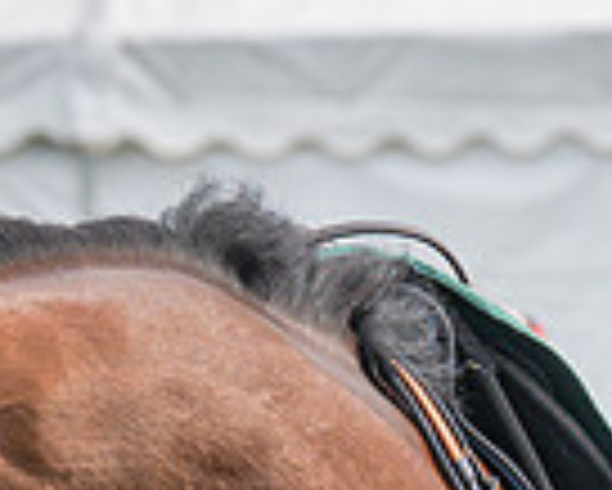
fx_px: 13830
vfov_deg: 2.0
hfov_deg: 2.5
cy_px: 840
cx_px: 955
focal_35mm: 763
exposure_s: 1/1000
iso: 400
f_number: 5
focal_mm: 100
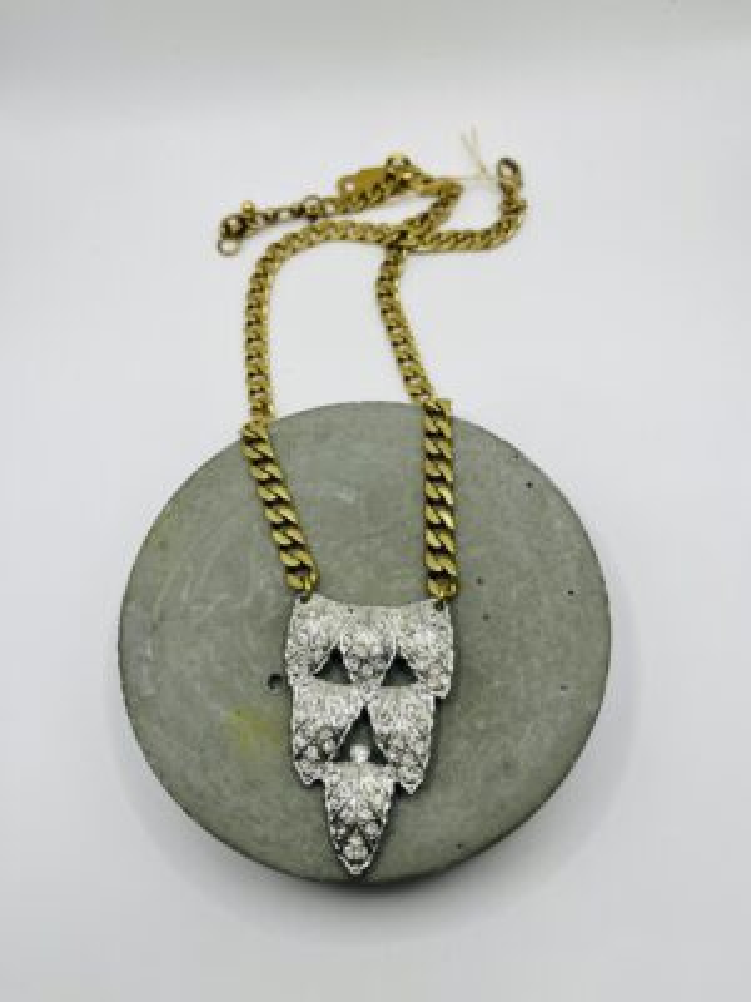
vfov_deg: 67.3
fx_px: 752
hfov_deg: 53.1
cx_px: 376
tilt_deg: -65.7
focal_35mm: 26
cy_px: 501
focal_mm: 5.1
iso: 50
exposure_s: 1/580
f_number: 1.6
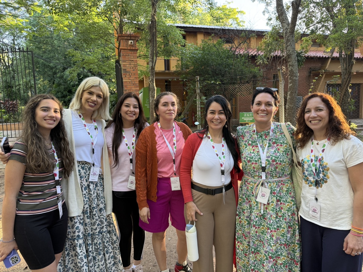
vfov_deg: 56.8
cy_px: 136
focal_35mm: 24
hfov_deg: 71.6
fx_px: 252
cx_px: 182
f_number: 1.78
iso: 160
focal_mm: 6.76
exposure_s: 1/121
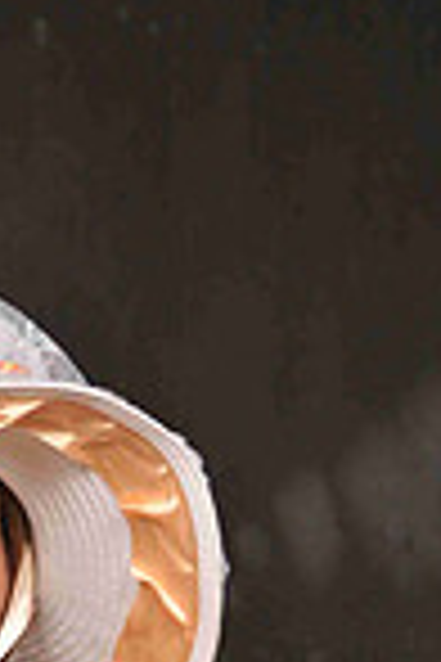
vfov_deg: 8.8
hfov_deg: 6.0
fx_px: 4208
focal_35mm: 229
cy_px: 919
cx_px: -137
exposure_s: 1/125
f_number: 5.6
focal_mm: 50
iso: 200
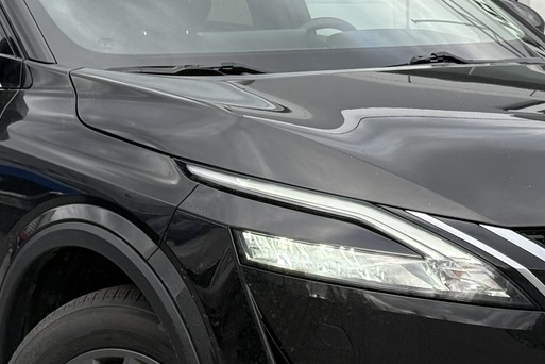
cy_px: 89
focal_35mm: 140
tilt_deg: -5.3
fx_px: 2119
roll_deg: +0.2
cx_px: 274
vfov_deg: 9.8
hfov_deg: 14.7
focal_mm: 6.76
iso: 80
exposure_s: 1/810
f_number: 1.78
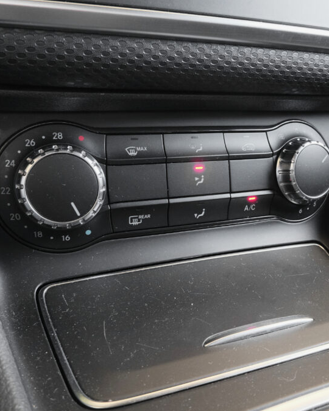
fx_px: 450
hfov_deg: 39.8
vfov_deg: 49.1
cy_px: 207
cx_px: 213
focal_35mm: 37
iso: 2000
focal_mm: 17
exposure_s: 1/10
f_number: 9
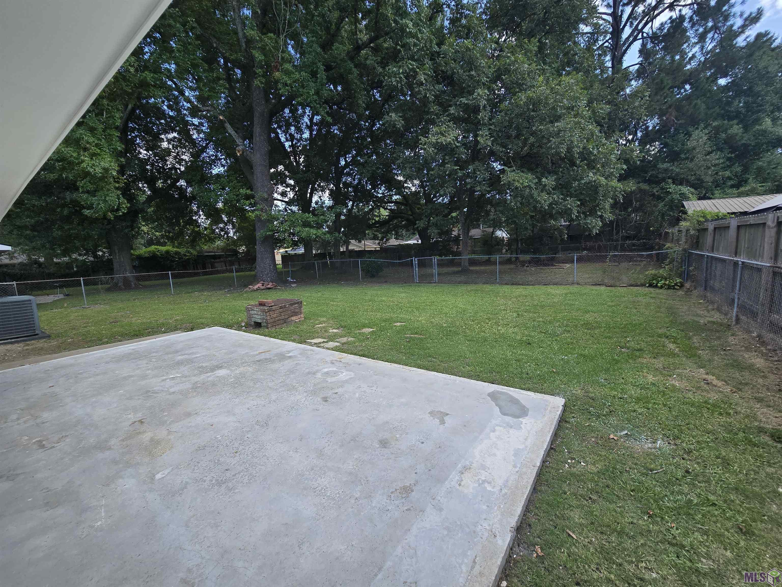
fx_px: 294
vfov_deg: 89.9
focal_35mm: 13
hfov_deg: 106.2
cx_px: 391
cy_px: 294
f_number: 2.2
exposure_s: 1/719
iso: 80
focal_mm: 2.2
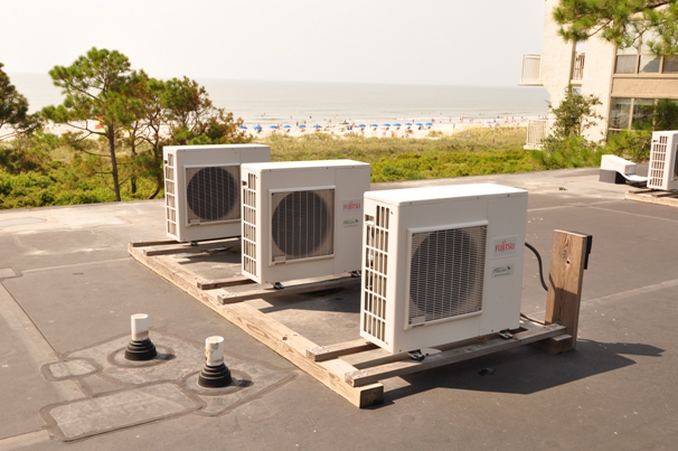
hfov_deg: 50.7
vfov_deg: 35.0
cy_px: 236
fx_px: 715
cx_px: 350
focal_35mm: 38
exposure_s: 1/320
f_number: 9
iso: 200
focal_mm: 24
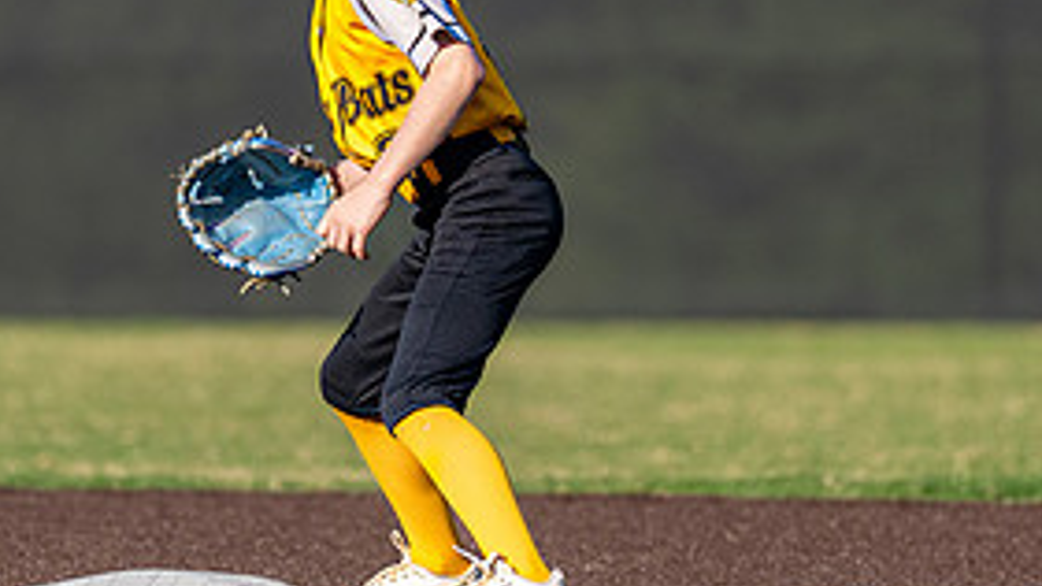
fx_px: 20969
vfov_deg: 1.6
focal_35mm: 759
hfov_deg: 2.8
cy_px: 144
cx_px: 301
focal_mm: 200
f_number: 2.8
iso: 320
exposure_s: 1/5000
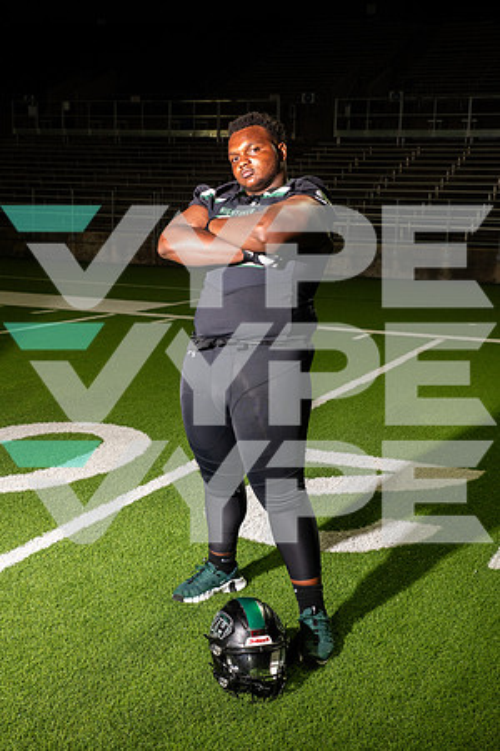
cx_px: 250
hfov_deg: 28.1
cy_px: 376
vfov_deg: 41.1
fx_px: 1000
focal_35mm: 48
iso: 1000
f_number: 7.1
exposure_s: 1/400
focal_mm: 48
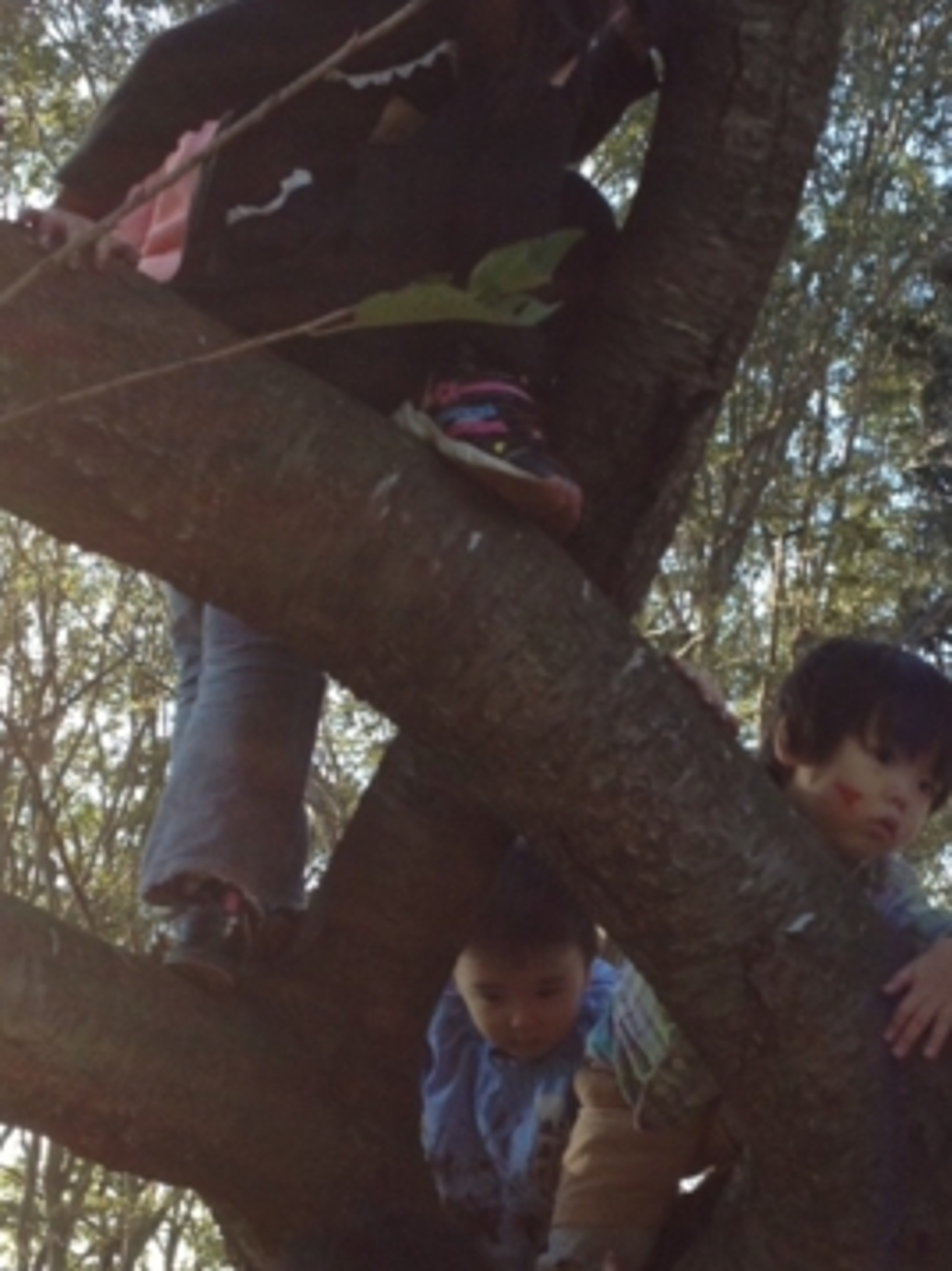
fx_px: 1431
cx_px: 517
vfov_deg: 47.9
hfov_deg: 36.8
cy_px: 612
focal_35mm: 39
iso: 50
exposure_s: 1/217
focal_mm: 4.28
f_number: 2.4
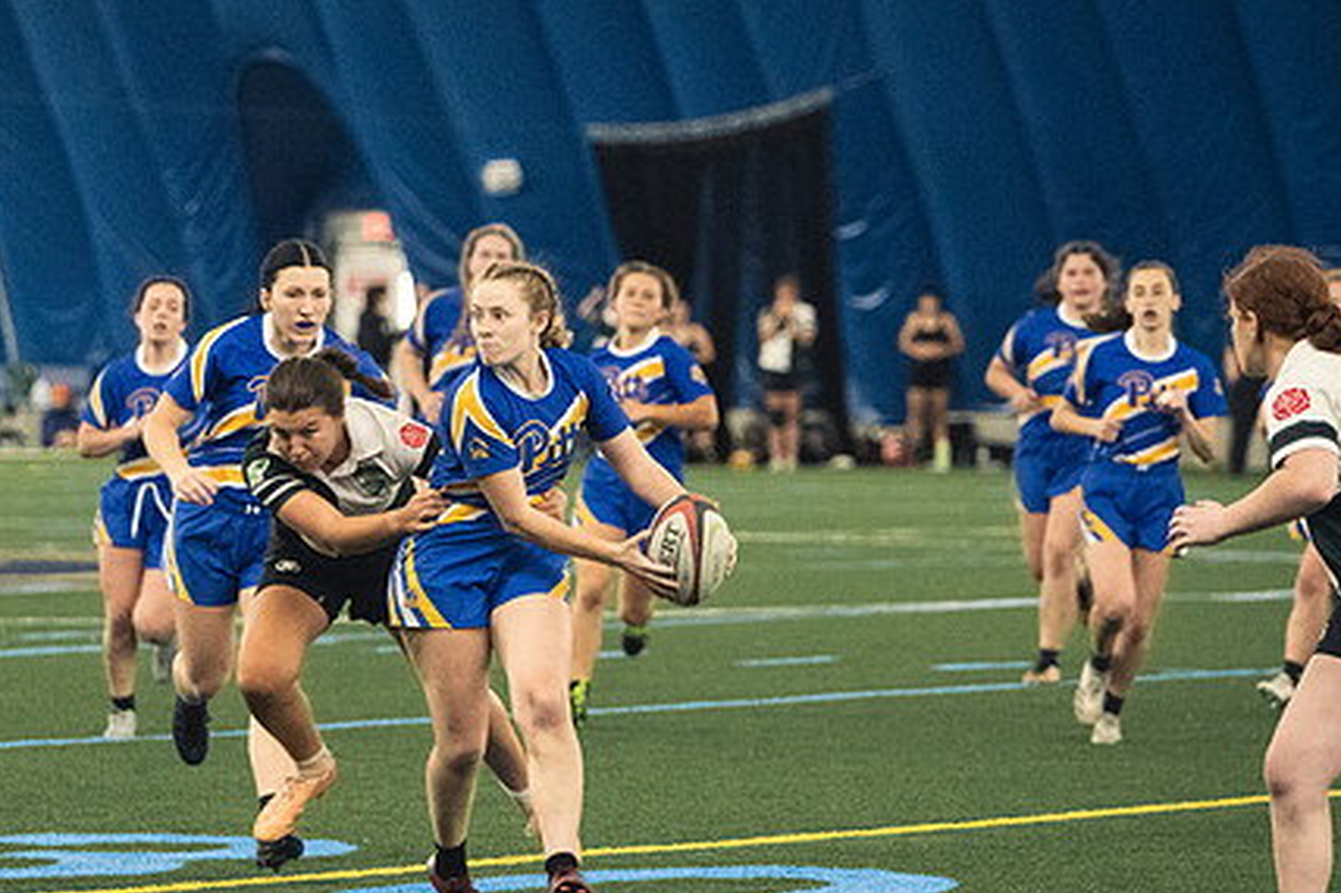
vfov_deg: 5.6
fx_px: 9085
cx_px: 476
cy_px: 470
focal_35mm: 244
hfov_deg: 8.4
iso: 10000
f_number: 2.8
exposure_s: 1/500
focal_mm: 120
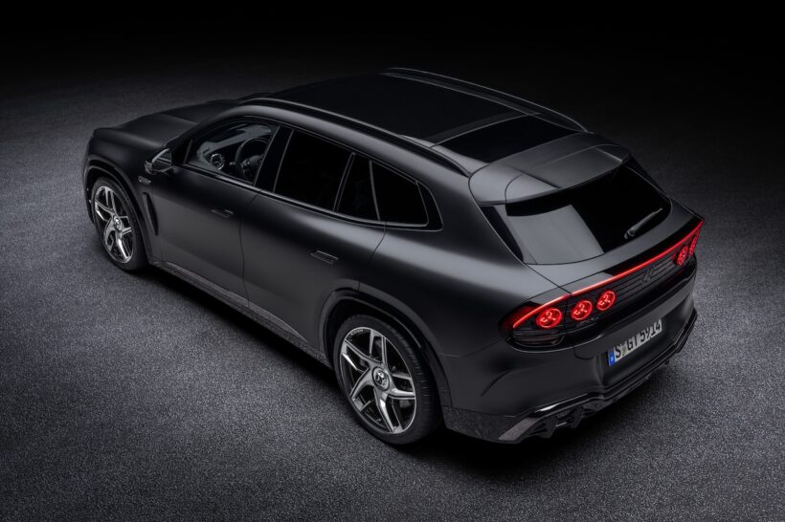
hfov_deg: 53.2
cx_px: 392
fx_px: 785
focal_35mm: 36
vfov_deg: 36.8
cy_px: 261
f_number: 8
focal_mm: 36
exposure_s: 1/20
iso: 200
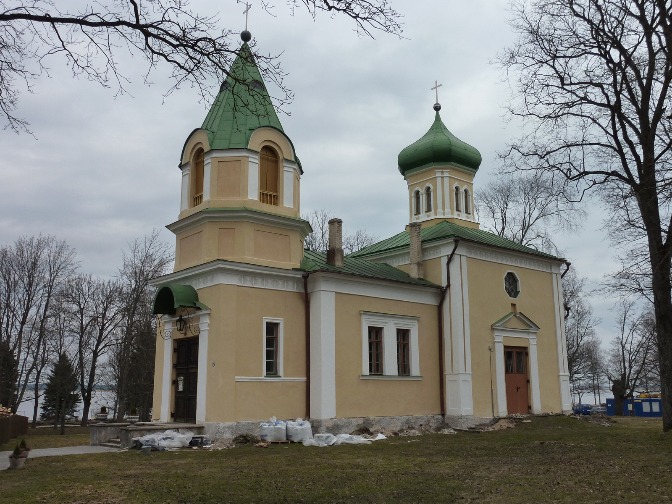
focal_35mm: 32
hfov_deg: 56.8
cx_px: 336
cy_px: 252
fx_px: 621
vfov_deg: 44.2
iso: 125
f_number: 5
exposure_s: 1/500
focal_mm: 5.3
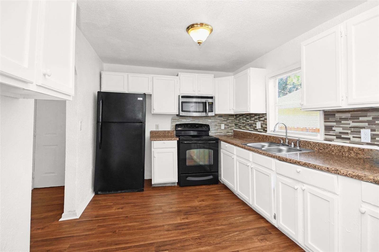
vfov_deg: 77.3
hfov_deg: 100.4
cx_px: 190
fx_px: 158
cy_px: 126
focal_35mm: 15
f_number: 9
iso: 640
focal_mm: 10
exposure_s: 1/60
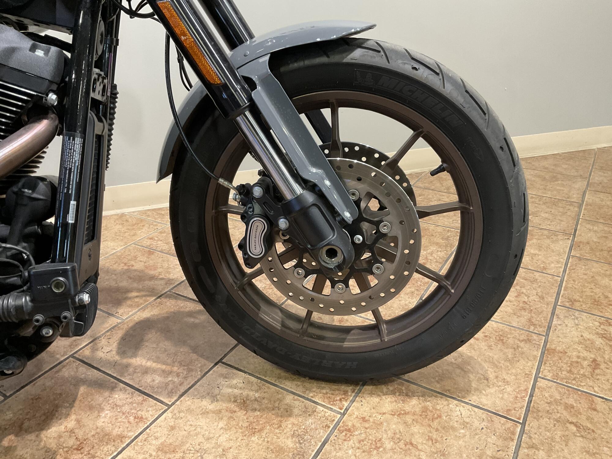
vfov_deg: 48.2
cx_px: 306
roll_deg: +0.4
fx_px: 513
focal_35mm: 29
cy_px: 230
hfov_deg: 61.7
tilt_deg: -26.6
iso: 160
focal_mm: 3
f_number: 1.8
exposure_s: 1/60
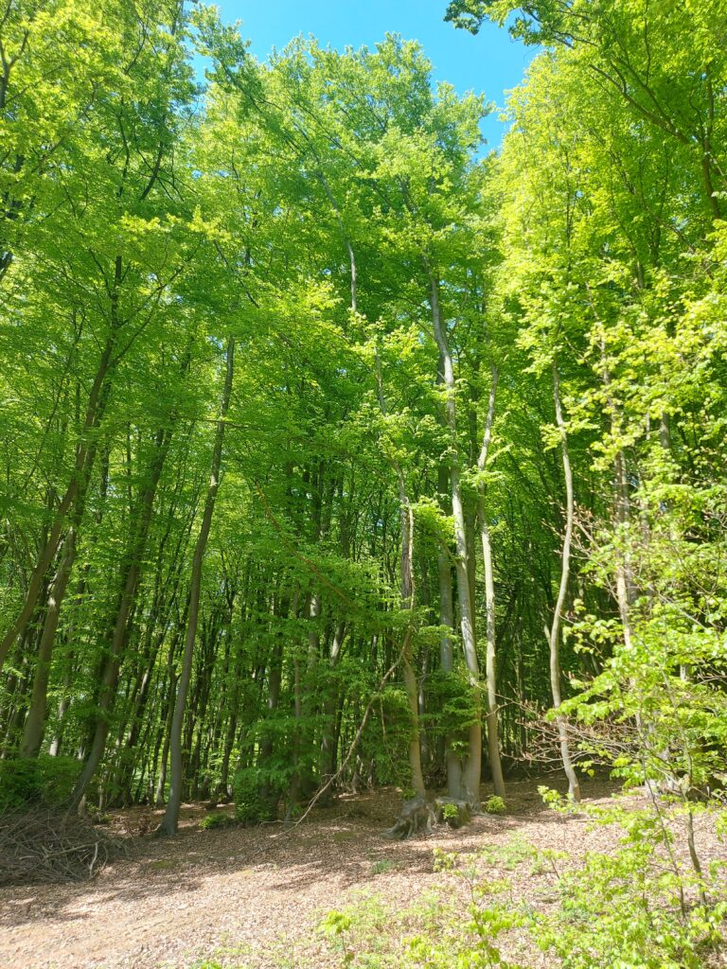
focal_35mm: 24
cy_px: 484
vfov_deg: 71.6
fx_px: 672
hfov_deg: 56.8
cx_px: 364
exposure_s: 1/167
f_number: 1.8
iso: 32
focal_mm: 5.23
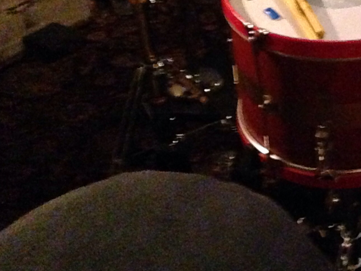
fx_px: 1752
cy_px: -2
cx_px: 449
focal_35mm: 168
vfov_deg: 8.8
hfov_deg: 11.5
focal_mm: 4.12
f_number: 2.4
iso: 2000
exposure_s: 1/15
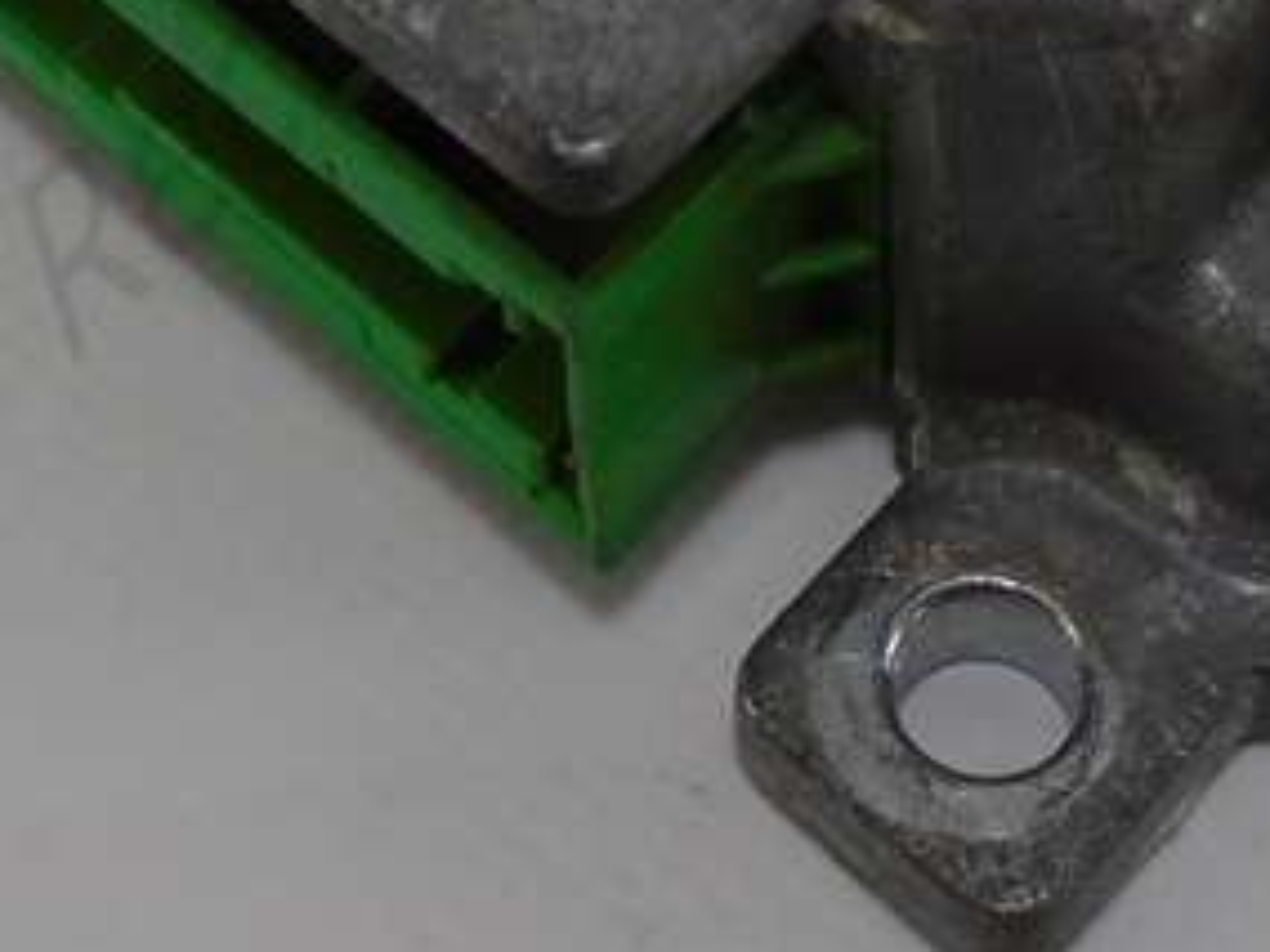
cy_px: -416
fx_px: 3669
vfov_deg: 14.0
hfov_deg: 19.6
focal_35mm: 100
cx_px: 765
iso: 100
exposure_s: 1/200
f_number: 3.2
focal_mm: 4.6
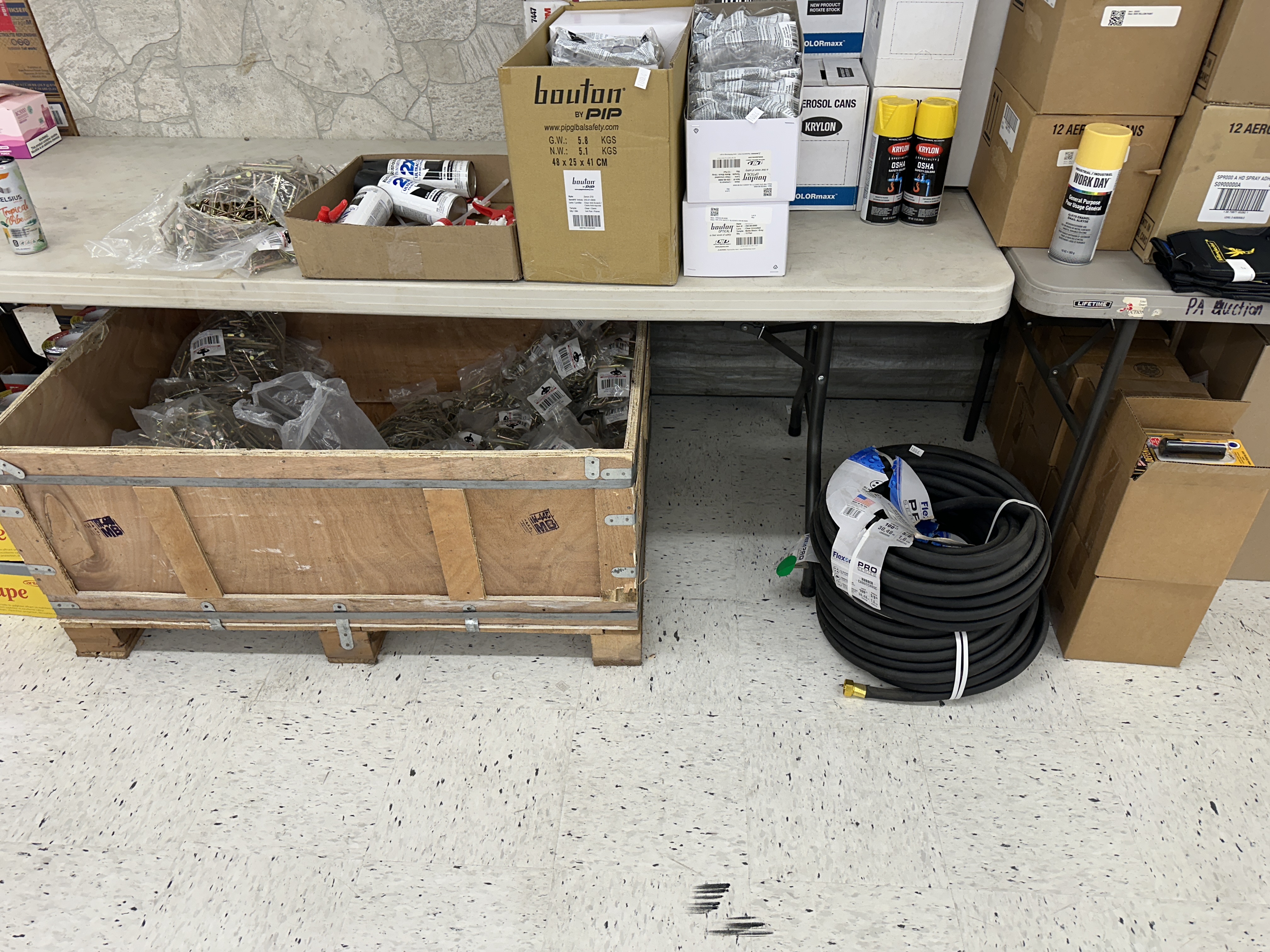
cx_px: 635
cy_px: 476
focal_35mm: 24
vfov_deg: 56.8
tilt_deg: -36.5
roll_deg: +2.0
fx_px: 881
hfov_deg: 71.6
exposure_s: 1/120
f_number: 1.78
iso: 100
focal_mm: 6.86
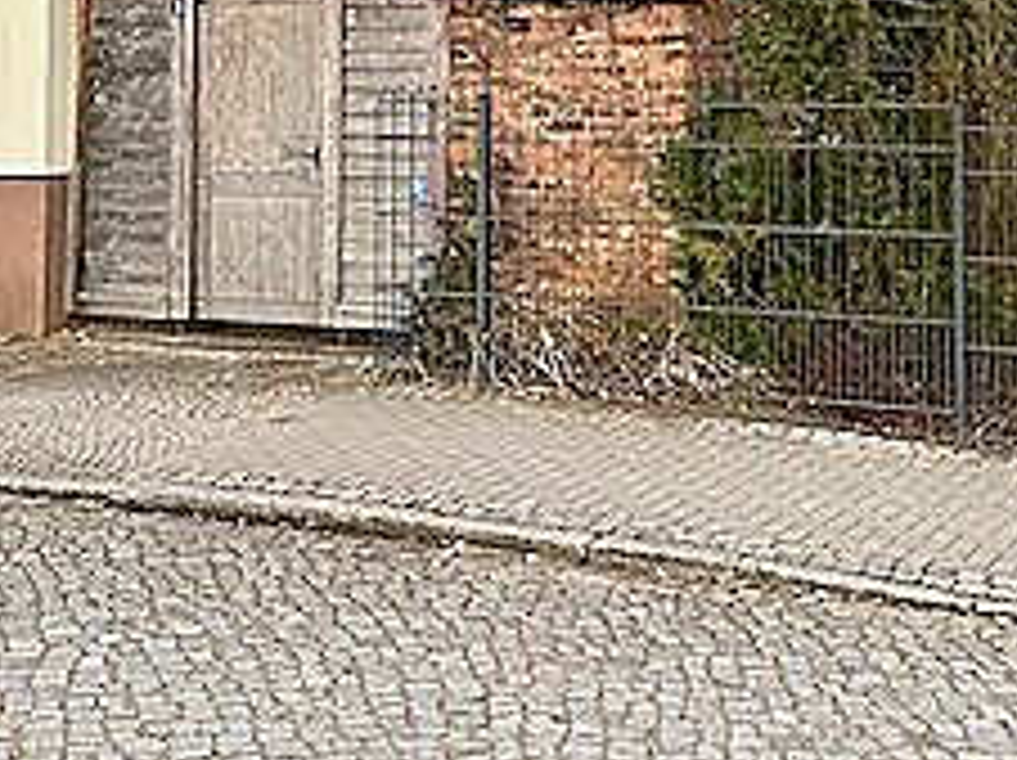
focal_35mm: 68
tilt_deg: +3.1
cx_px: 608
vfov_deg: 20.7
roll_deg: -0.2
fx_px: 1996
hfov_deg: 28.5
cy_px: -31
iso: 80
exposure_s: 1/469
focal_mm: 6.86
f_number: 1.78
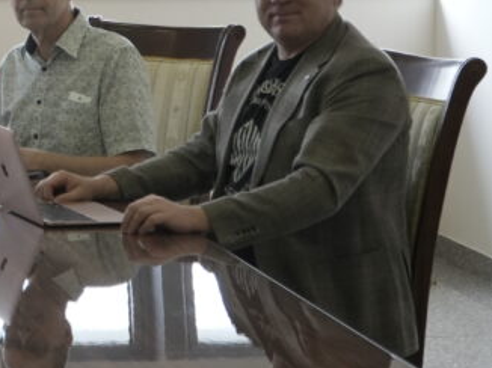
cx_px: -246
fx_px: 1804
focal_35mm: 127
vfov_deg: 11.5
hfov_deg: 14.5
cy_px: -4
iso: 800
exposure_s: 1/100
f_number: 4
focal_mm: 28
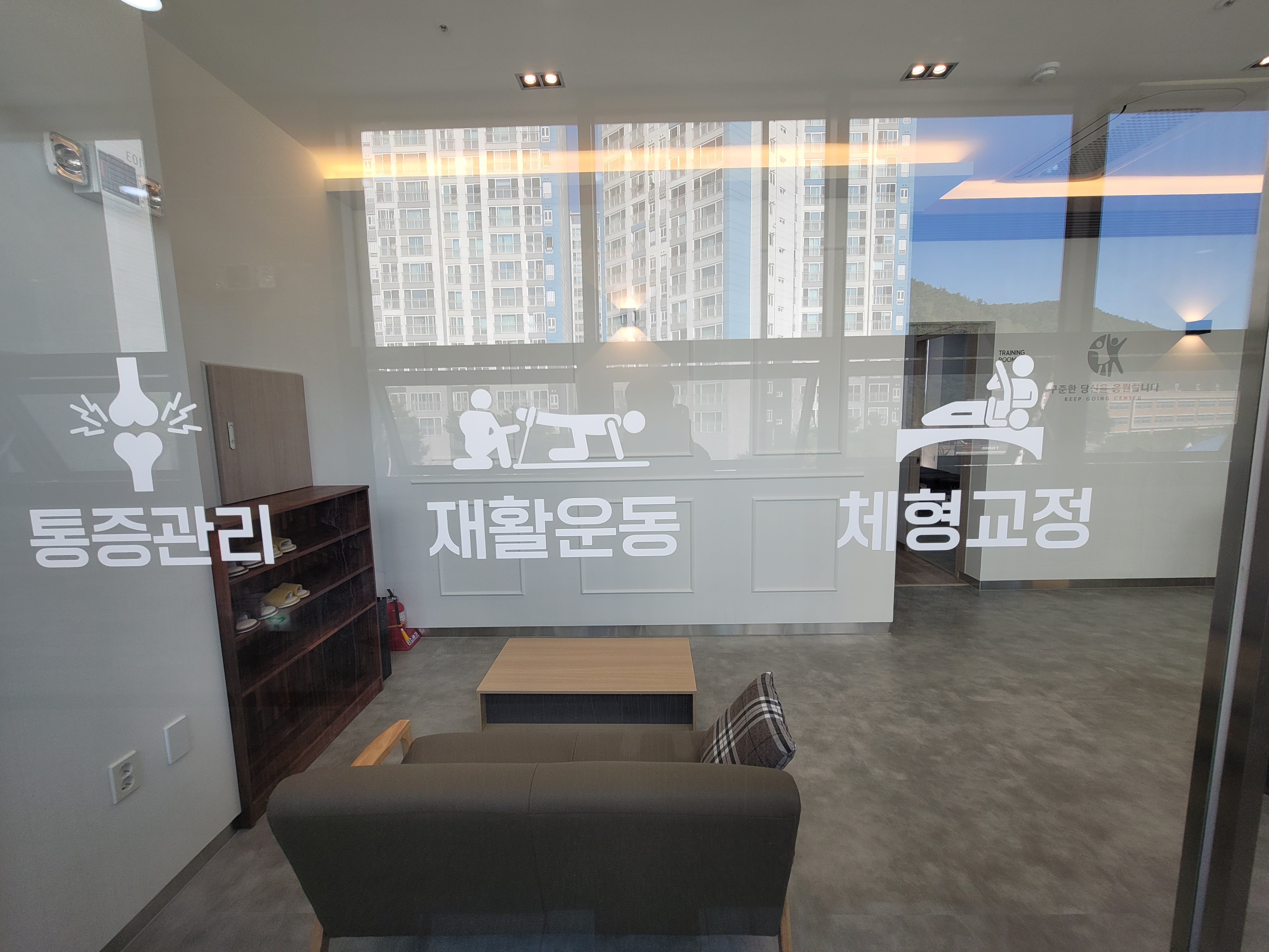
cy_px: 476
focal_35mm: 13
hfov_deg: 106.2
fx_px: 477
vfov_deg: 89.9
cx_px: 634
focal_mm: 2.2
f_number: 2.2
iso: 64
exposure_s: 1/151
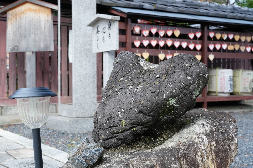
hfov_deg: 36.2
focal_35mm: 55
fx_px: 386
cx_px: 126
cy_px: 84
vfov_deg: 24.6
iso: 1600
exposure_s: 1/60
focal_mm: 55
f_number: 11
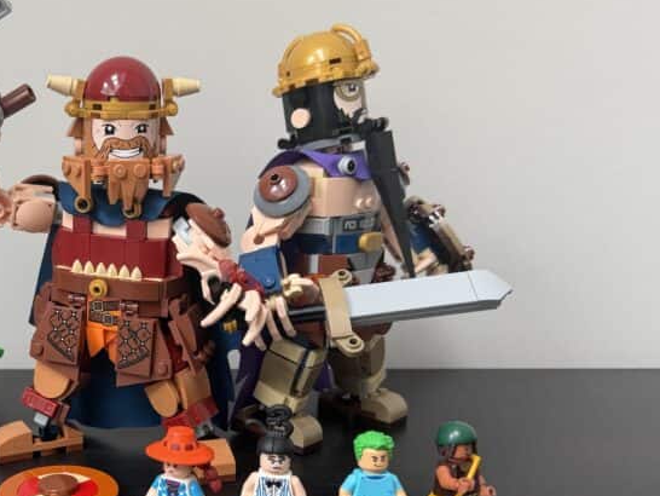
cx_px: 110
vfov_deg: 31.7
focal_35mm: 45
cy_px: 359
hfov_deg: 40.0
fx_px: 858
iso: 200
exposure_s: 1/74
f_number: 1.78
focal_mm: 6.76
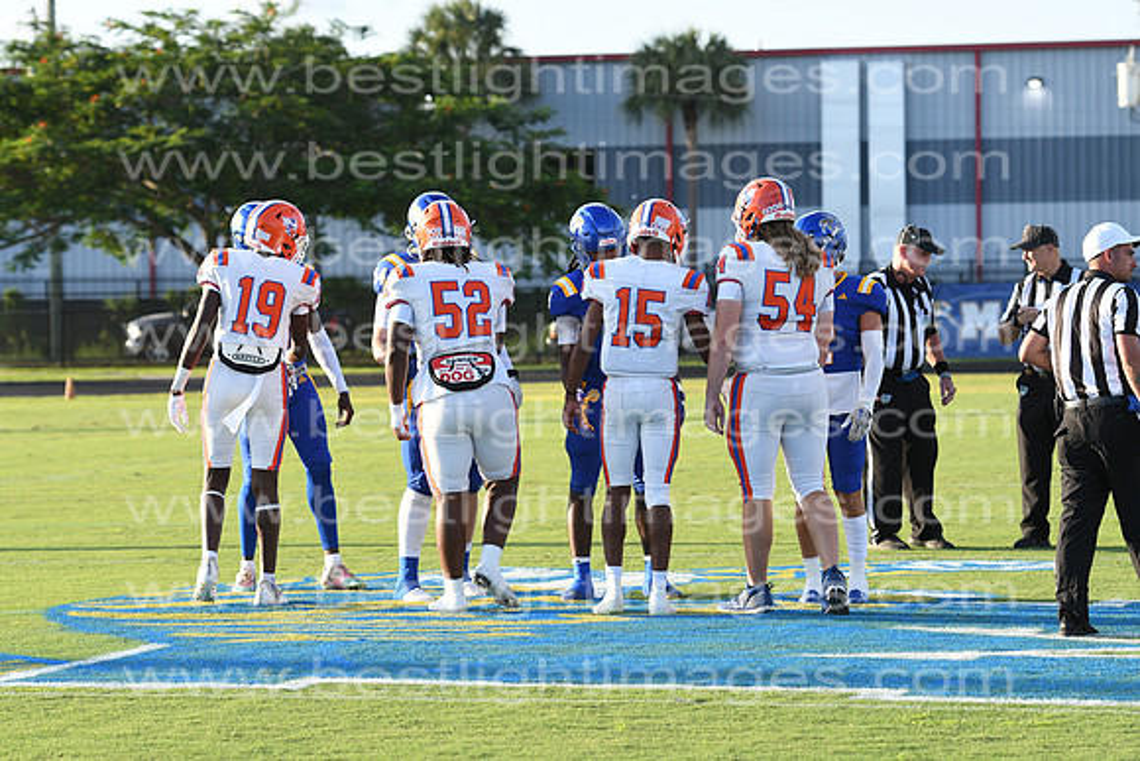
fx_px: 4988
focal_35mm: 158
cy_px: 380
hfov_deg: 13.0
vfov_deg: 8.7
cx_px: 570
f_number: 5.6
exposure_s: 1/500
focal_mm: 105
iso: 220
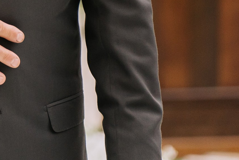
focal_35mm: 592
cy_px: -217
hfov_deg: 3.5
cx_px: -196
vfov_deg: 2.3
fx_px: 3931
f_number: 2.8
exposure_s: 1/320
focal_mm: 123
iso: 800
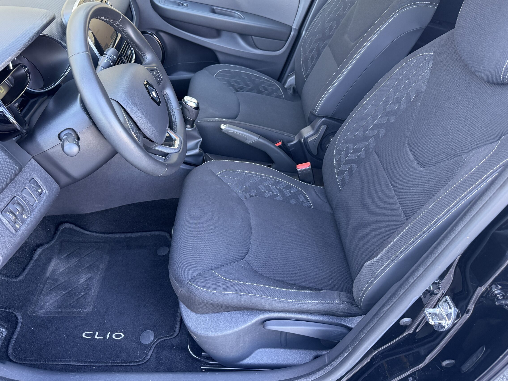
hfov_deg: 65.3
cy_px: 175
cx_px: 247
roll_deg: -1.7
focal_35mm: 27
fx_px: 396
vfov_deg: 51.3
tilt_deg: -36.9
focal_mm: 6.76
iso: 200
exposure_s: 1/82
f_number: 1.78
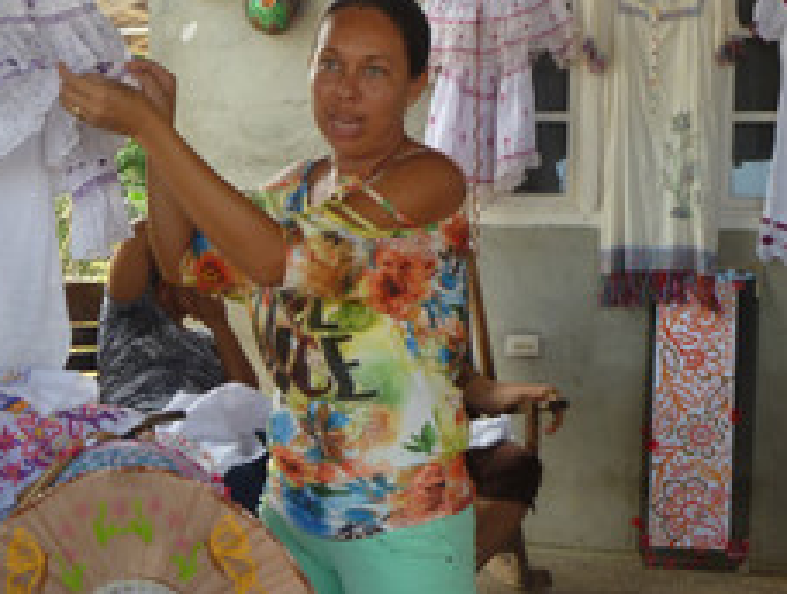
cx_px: 193
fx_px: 1640
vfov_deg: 20.5
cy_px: 361
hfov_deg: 26.6
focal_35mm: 72
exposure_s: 1/60
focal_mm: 8.4
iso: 80
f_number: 3.8
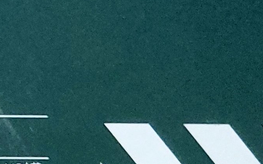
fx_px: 2366
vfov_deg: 4.0
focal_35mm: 330
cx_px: -292
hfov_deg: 6.2
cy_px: 73
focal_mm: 6
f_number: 2.4
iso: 200
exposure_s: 1/11
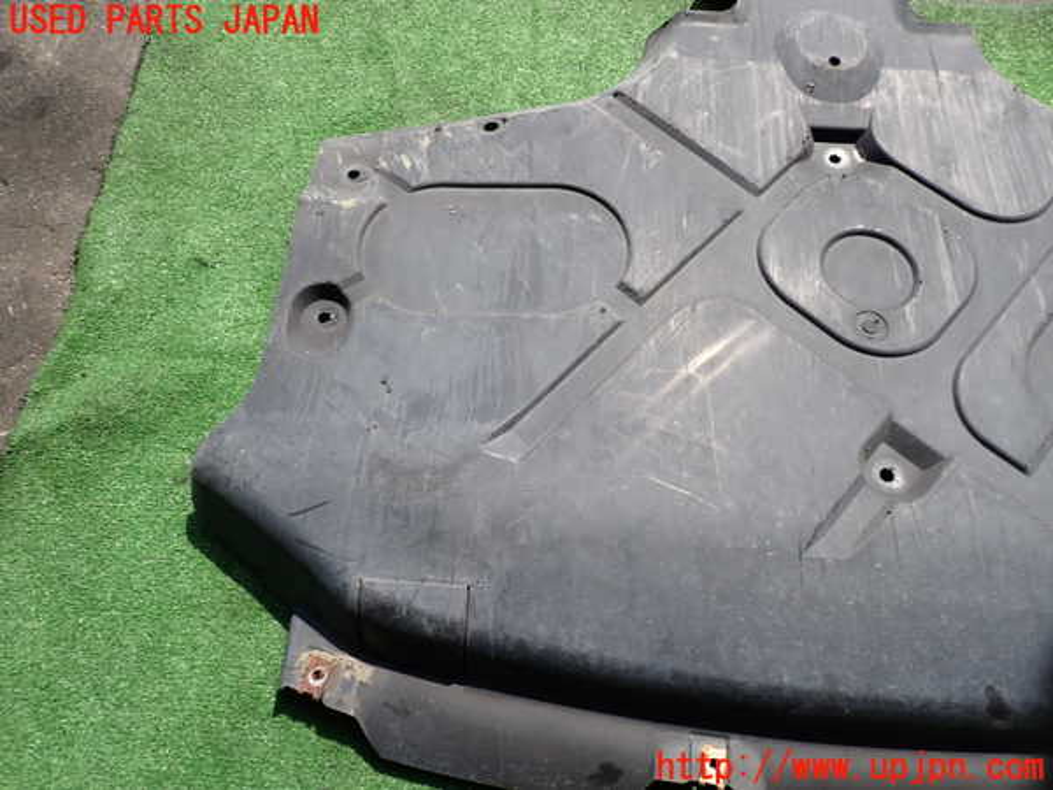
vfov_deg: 54.9
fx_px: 760
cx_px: 526
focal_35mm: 25
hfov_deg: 69.4
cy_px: 395
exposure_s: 1/160
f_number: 8
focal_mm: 4.5
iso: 100
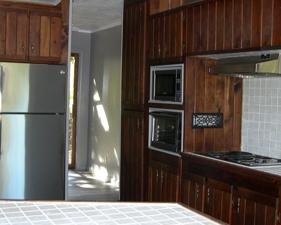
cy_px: 106
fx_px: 432
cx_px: 147
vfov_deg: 29.1
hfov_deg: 36.0
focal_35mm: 52
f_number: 2.8
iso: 241
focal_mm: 8
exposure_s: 1/60
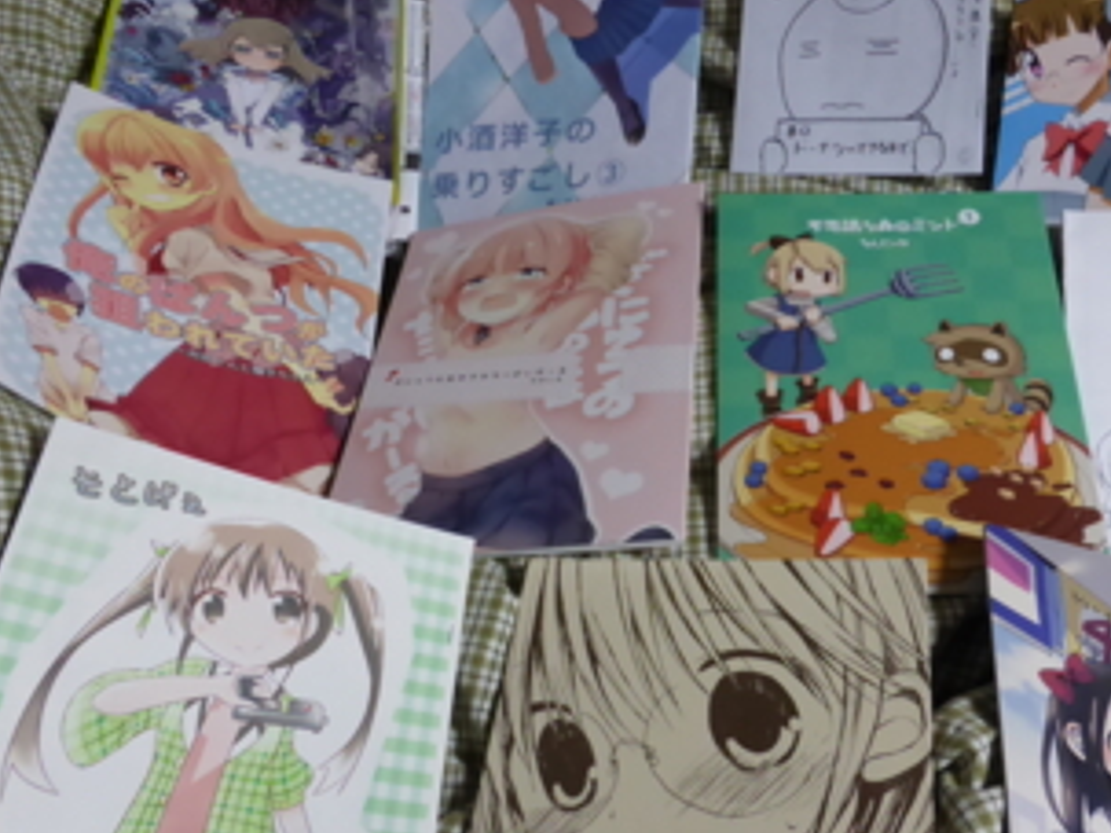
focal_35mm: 38
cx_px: 737
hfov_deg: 48.2
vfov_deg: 37.6
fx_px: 1219
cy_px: 477
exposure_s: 1/15
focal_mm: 4.3
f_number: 3.3
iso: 400
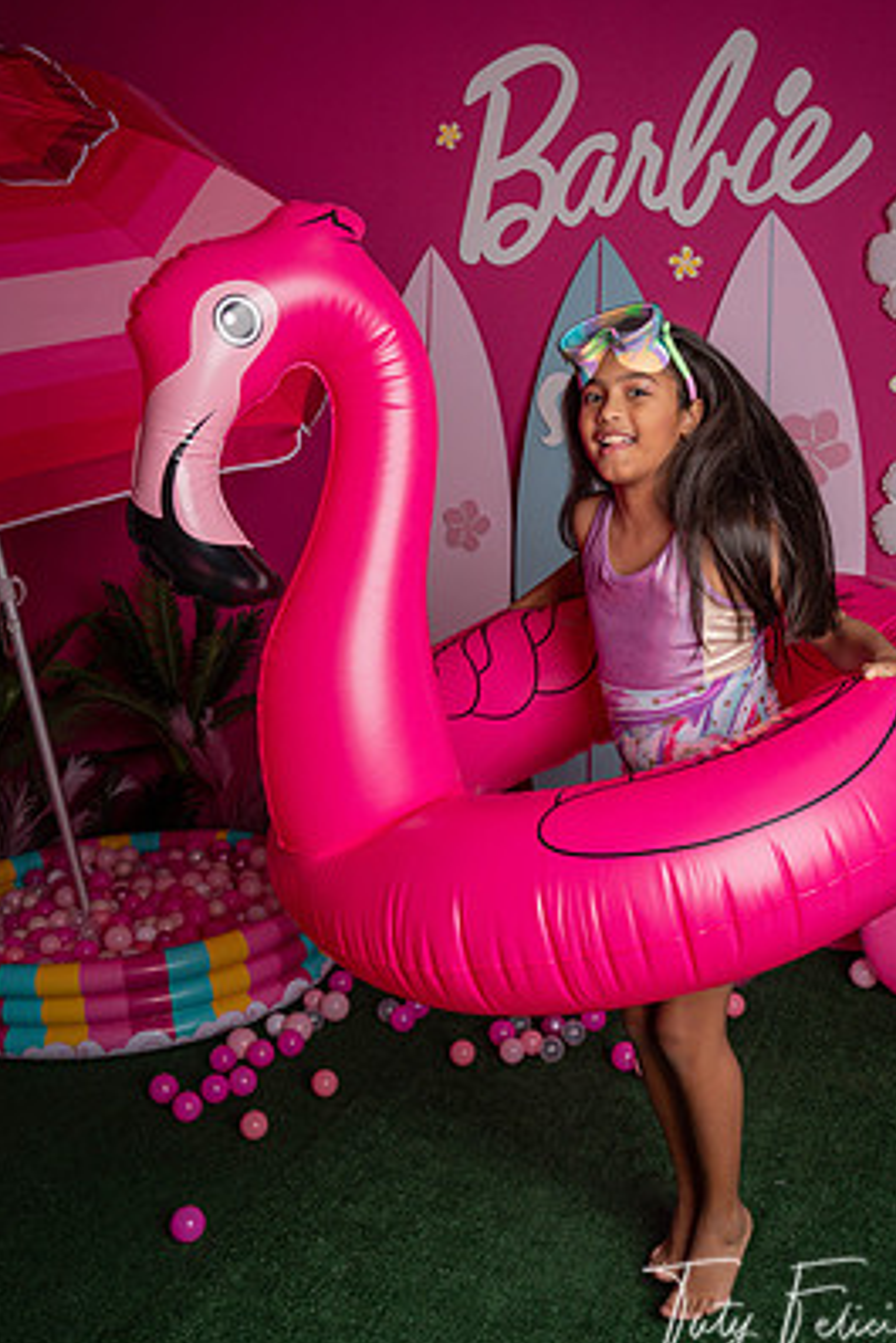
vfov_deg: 55.8
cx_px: 500
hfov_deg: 38.9
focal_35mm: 34
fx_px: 1268
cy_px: 670
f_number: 6.3
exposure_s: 1/200
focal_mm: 30
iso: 500
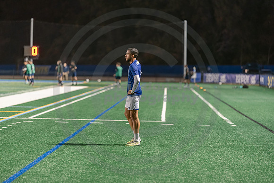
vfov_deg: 8.3
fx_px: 1256
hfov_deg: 12.4
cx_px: 137
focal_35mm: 165
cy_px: 92
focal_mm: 165
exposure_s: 1/160
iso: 2000
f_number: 2.8
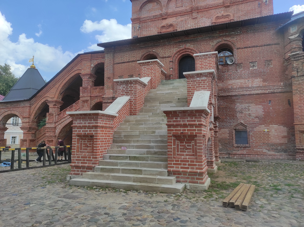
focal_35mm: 25
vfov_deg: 54.8
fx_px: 219
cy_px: 114
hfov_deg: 69.4
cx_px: 152
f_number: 1.89
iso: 100
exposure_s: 1/1863
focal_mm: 5.43
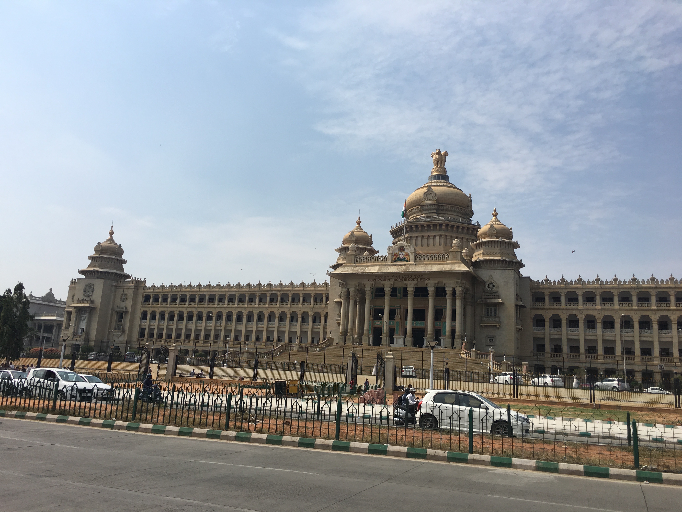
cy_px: 256
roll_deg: -4.0
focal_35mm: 29
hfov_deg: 61.7
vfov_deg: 48.2
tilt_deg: +12.5
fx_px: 571
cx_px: 341
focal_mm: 4.15
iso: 25
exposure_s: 1/2747
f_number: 2.2
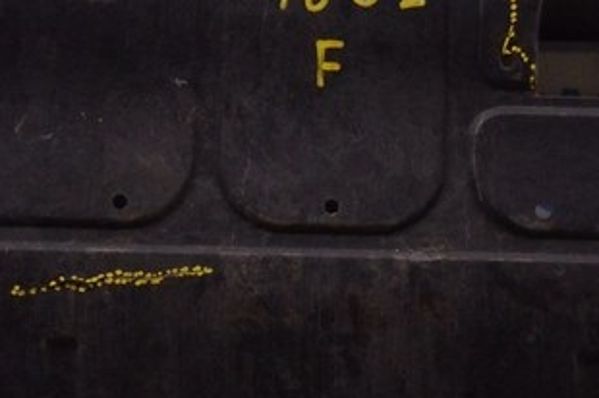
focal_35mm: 129
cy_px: 271
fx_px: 2144
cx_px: 319
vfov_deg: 10.6
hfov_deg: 15.9
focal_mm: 26
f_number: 4
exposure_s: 1/400
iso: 1600
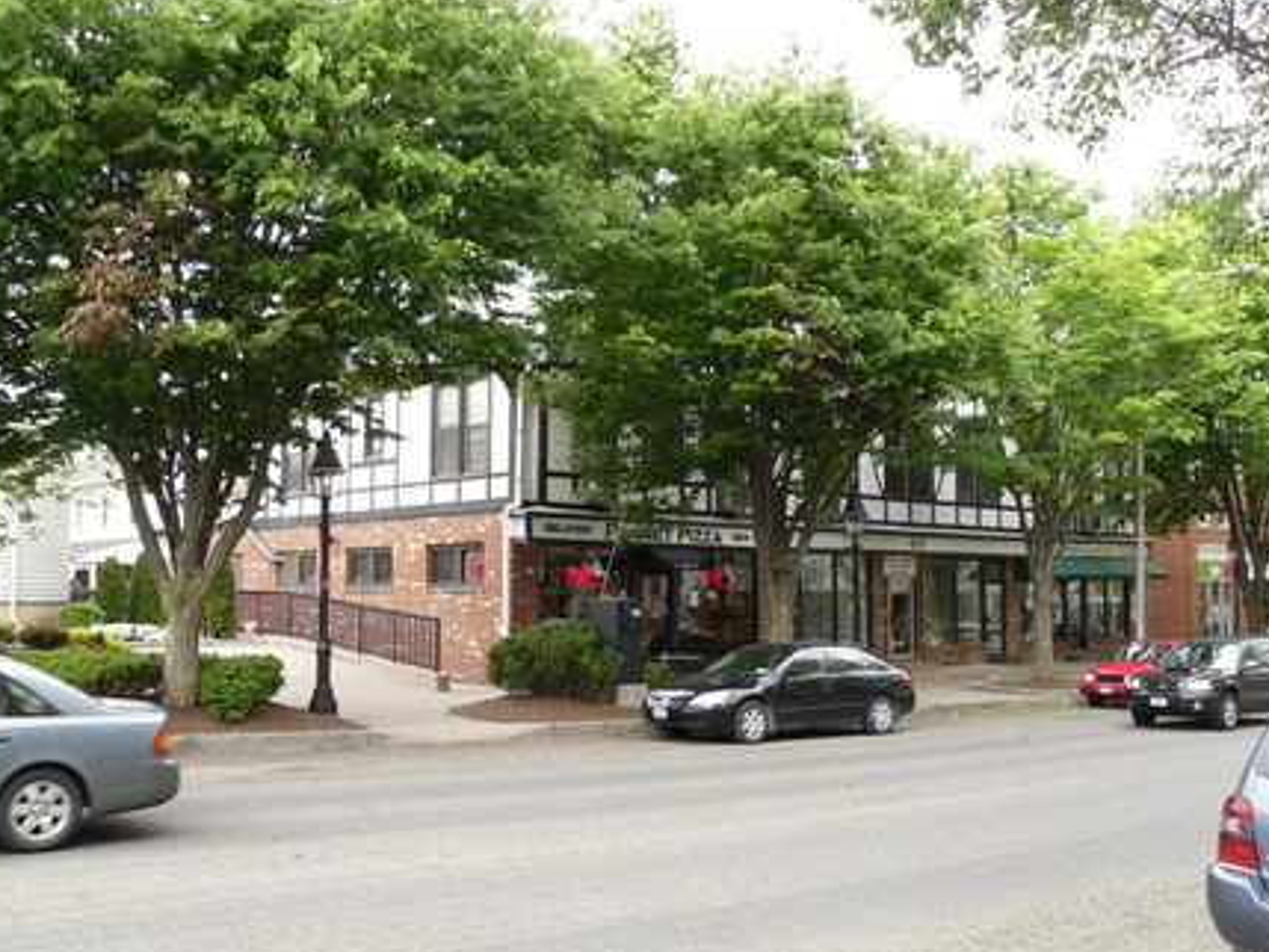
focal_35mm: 38
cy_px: 464
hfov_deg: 49.0
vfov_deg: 37.7
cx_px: 627
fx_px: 1393
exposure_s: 1/189
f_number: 2.8
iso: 80
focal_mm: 6
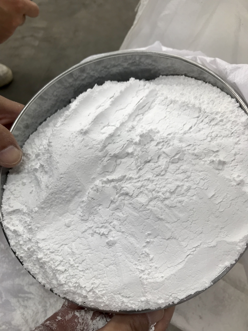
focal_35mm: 28
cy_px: 166
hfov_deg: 49.7
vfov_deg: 63.4
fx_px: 267
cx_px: 124
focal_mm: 3.99
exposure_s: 1/119
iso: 20
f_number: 1.8
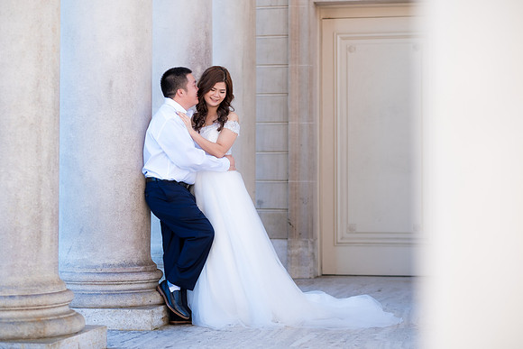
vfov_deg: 16.3
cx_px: 262
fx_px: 1221
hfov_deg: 24.2
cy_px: 174
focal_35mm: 84
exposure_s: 1/500
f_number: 2
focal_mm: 56
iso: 160
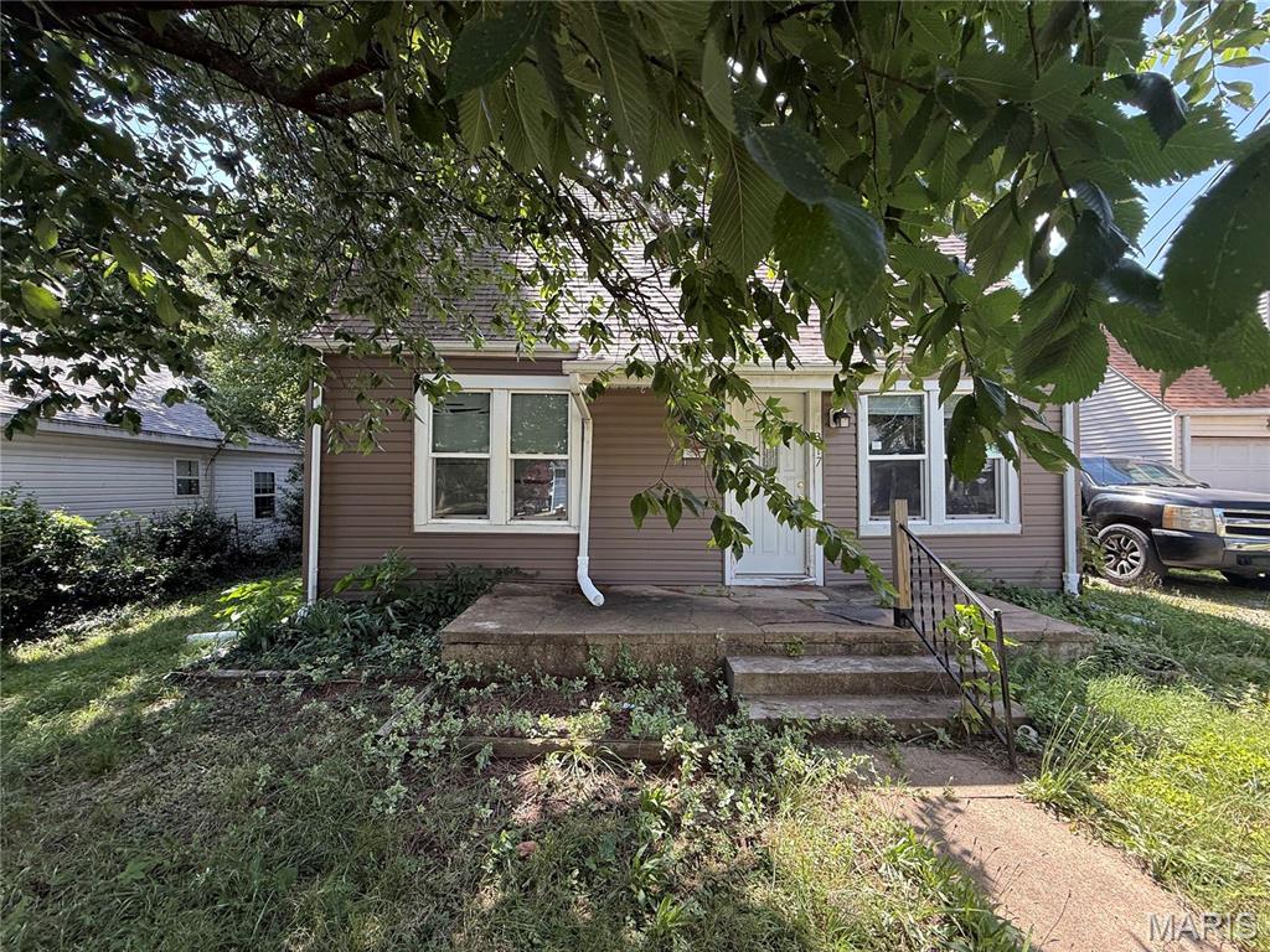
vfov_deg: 85.7
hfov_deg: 102.1
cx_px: 635
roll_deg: +0.4
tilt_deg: +1.2
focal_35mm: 14
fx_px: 514
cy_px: 476
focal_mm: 2.22
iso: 50
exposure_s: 1/133
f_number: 2.2
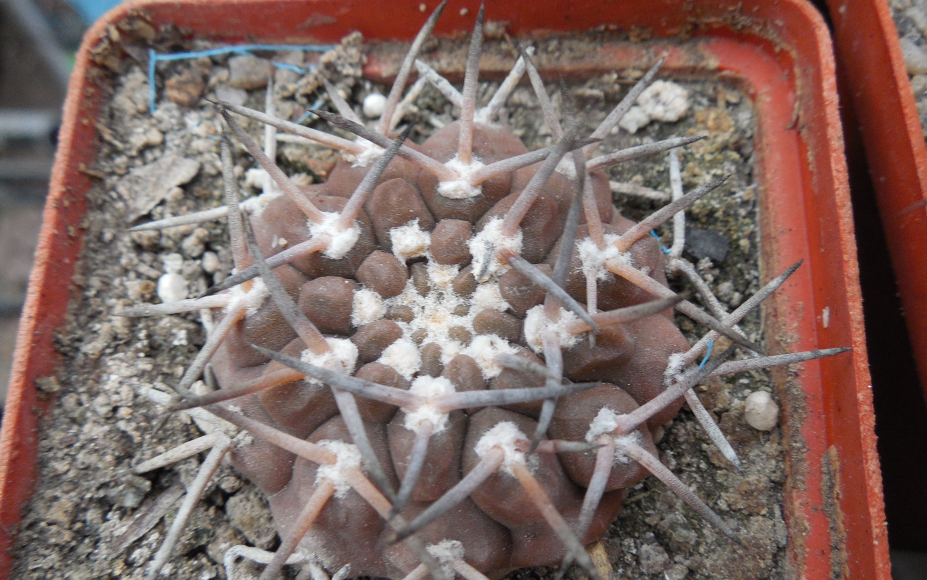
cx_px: 464
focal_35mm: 33
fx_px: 834
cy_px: 327
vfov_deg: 38.3
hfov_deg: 58.1
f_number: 3.6
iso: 280
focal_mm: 5.6
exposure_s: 1/30
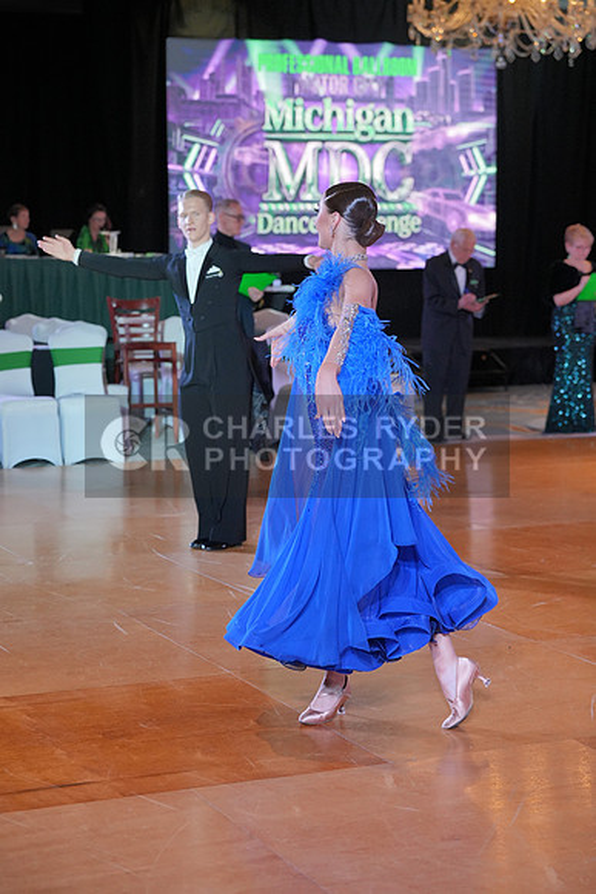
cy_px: 447
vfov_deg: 28.1
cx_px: 298
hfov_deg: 18.9
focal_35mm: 72
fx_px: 1787
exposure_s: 1/400
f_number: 4
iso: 3200
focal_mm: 72
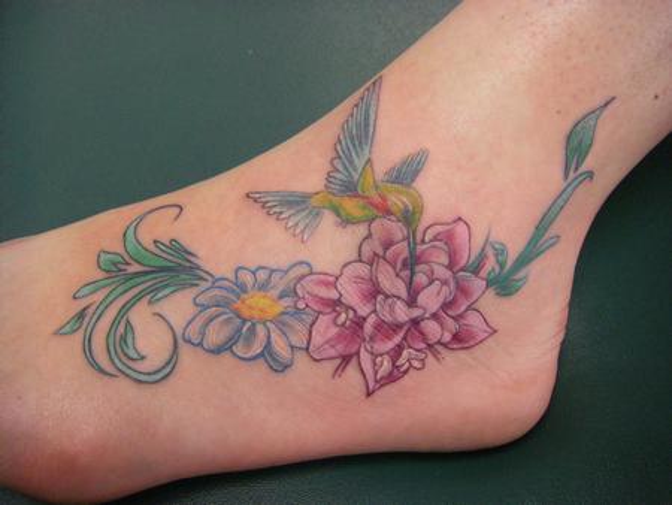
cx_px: 336
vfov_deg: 37.8
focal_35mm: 38
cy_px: 252
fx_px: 738
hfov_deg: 49.0
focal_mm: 6.3
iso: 500
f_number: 3.5
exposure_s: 1/50
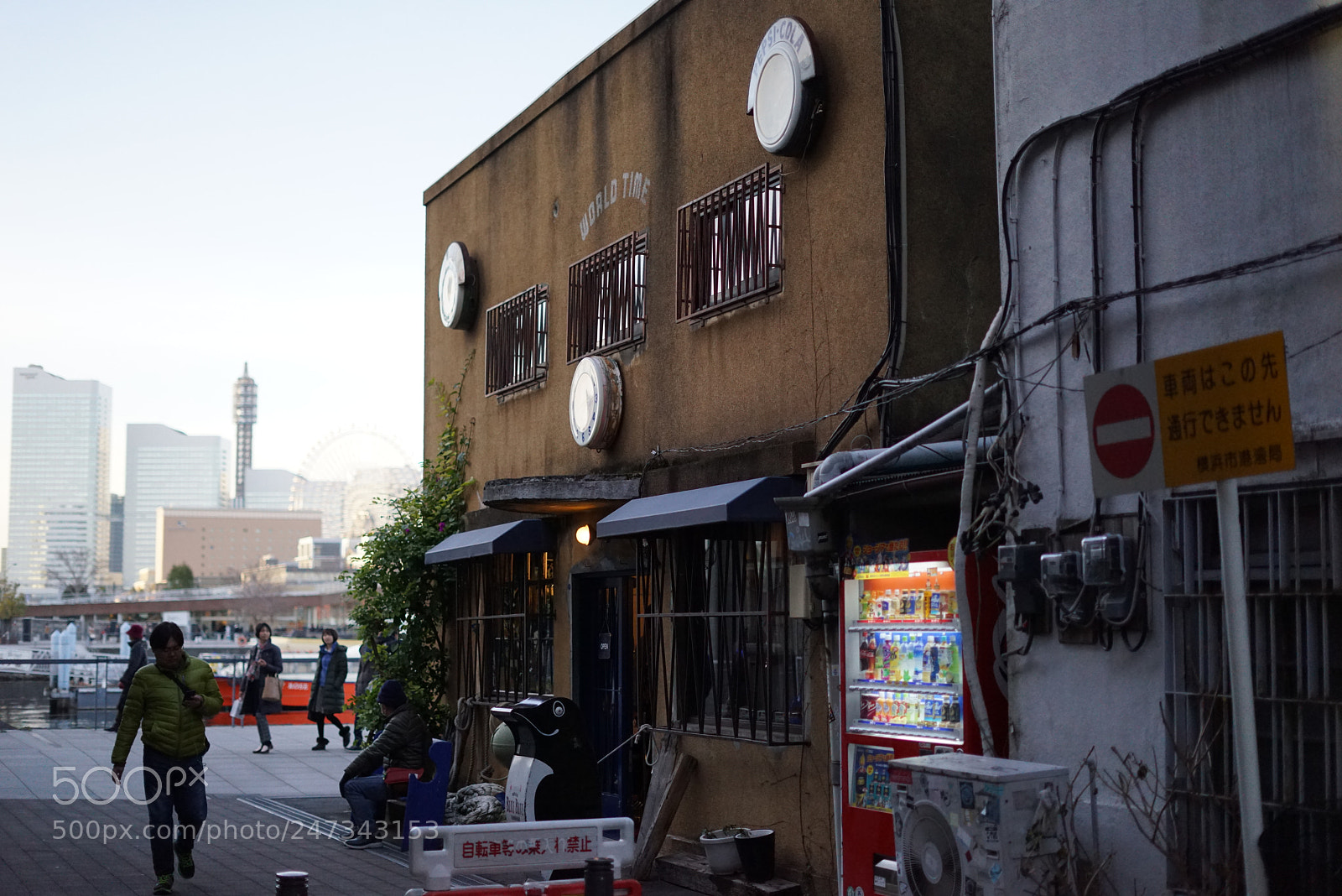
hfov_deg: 39.6
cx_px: 671
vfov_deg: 27.0
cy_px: 448
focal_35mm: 50
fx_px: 1864
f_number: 1.8
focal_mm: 50
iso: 2000
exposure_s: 1/8000
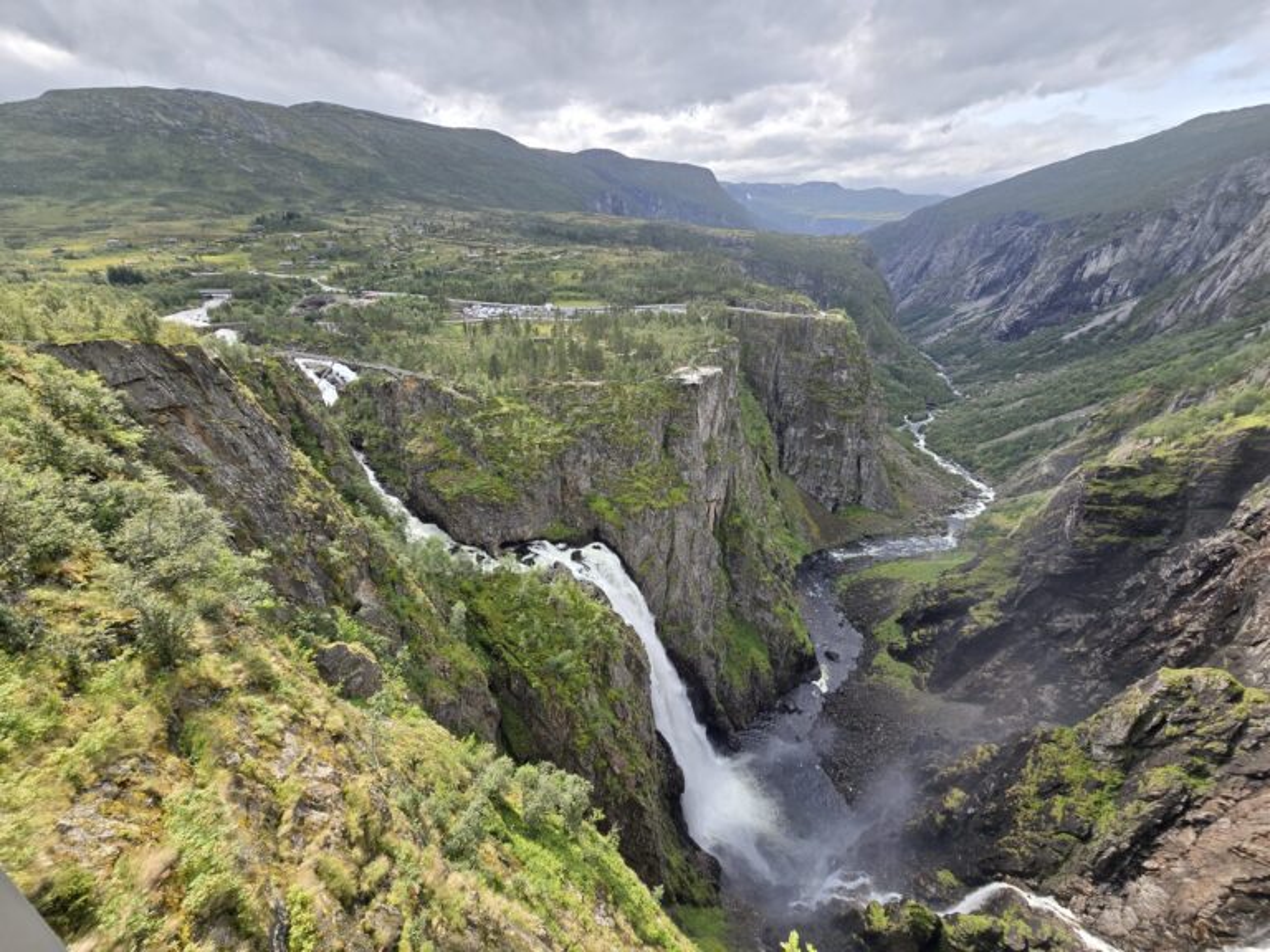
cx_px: 635
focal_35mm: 13
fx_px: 477
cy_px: 476
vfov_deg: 89.9
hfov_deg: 106.2
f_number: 2.2
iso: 50
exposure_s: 1/994
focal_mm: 2.2
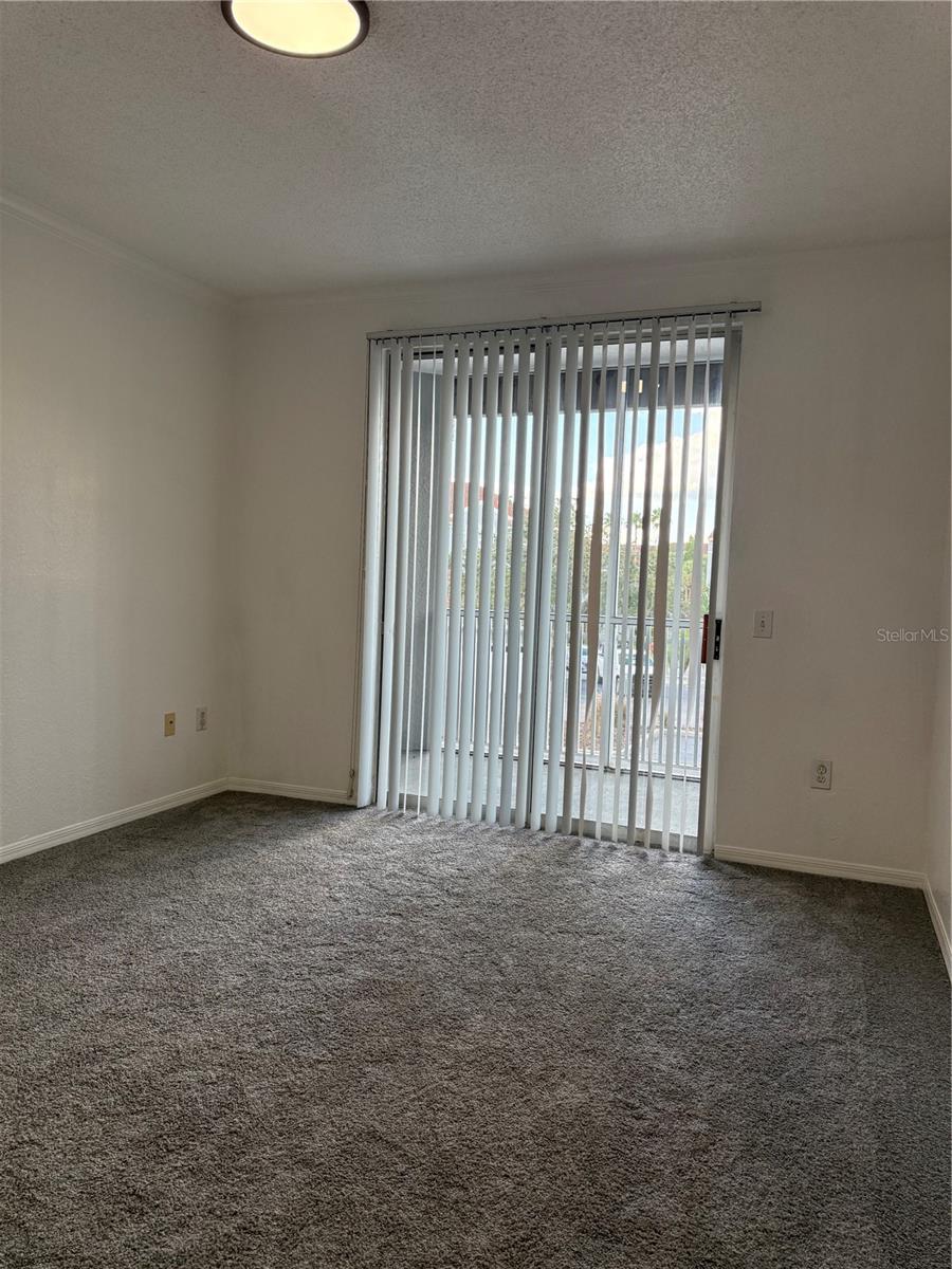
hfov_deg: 56.8
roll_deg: -2.3
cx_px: 476
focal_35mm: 24
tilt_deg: -2.7
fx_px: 880
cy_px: 634
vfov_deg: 71.6
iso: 200
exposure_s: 1/223
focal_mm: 6.76
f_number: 1.78
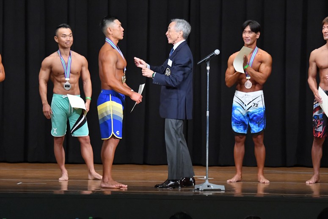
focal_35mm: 202
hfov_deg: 10.2
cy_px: 110
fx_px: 1840
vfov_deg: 6.8
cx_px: 164
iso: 8000
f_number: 5.6
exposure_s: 1/400
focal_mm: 135
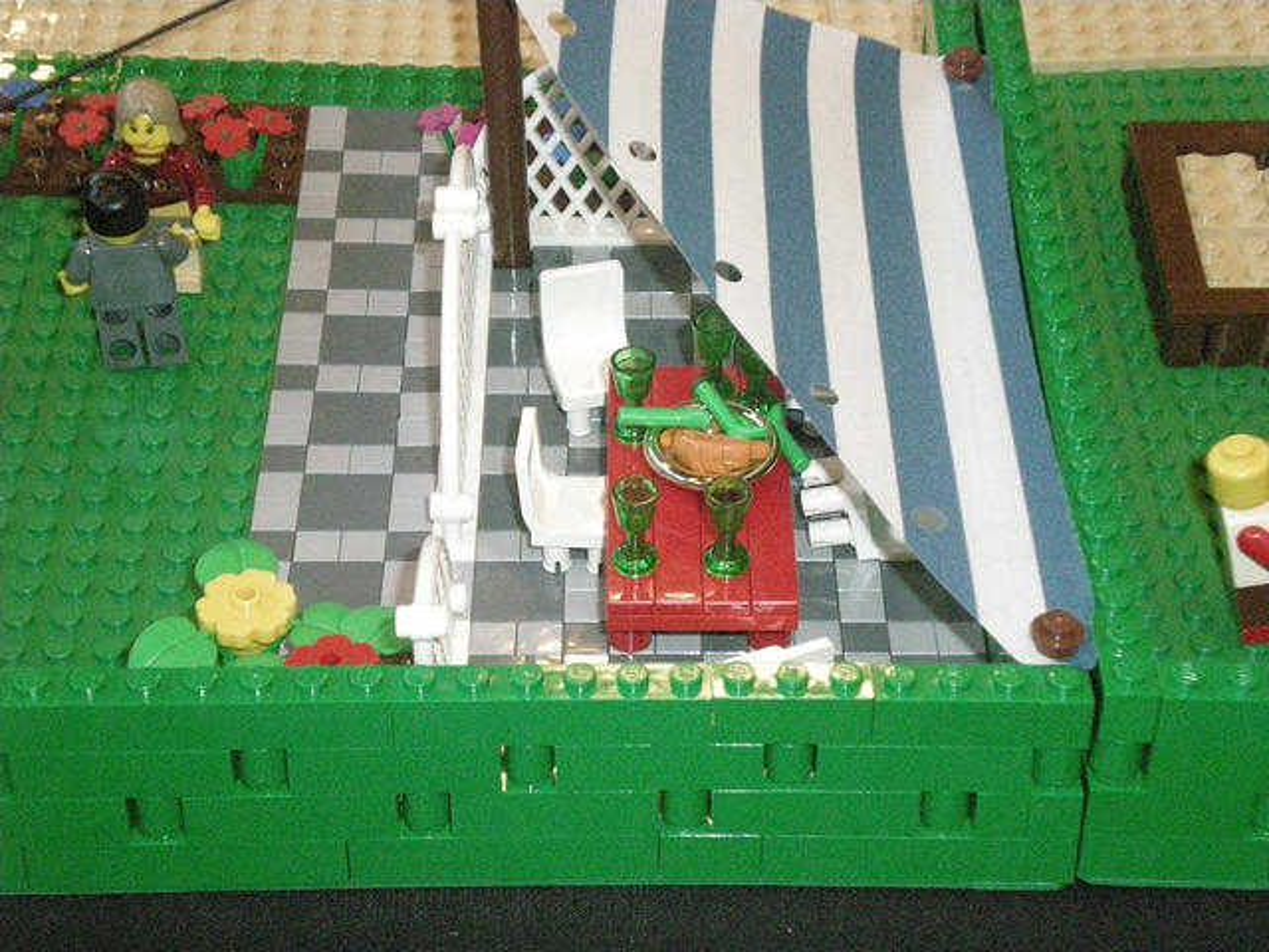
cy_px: 476
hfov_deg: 26.3
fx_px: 2713
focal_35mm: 74
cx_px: 634
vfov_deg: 19.9
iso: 1000
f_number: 4.6
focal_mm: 12.3
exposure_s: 1/60
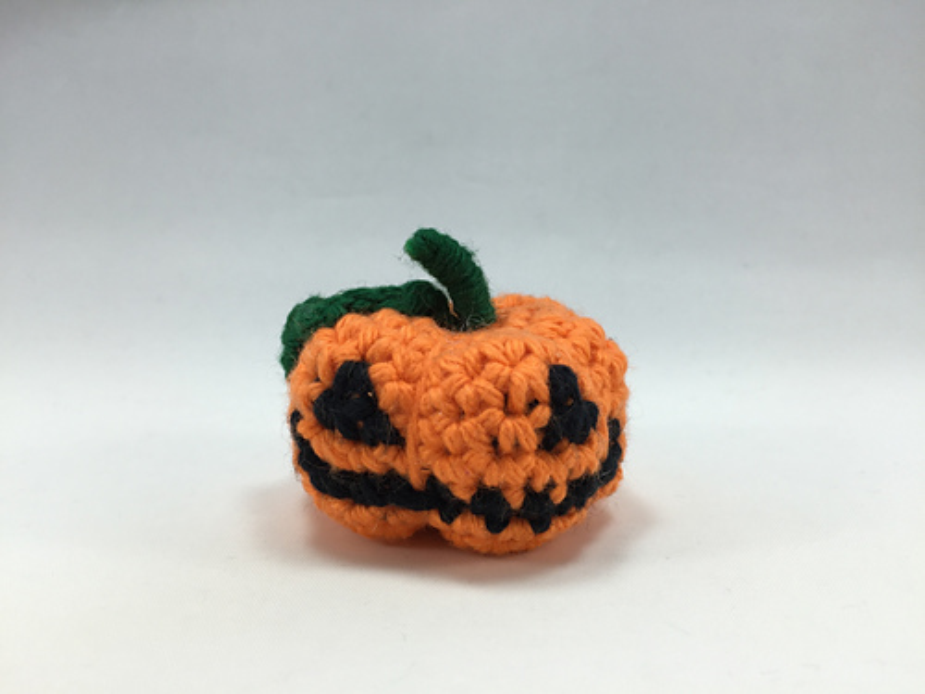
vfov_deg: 48.2
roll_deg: -0.5
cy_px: 347
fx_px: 775
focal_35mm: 29
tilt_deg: -9.8
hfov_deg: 61.7
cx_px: 462
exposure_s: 1/120
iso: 32
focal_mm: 4.15
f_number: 2.2
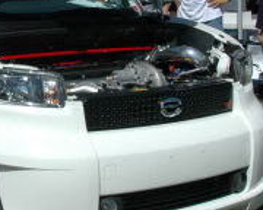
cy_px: 32
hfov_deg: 20.8
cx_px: 29
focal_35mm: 90
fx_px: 701
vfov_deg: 16.9
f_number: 14
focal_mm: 18
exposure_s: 1/250
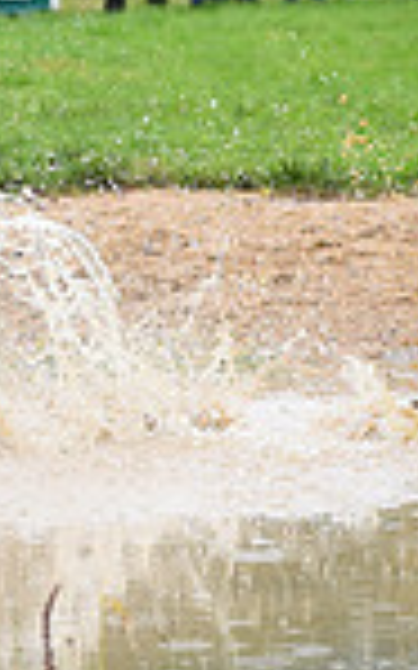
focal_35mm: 476
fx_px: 8684
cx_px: -840
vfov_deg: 4.4
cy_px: 45
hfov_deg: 2.7
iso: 1100
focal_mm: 120
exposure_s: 1/1250
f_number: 4.5
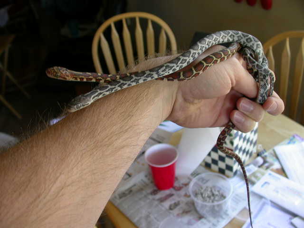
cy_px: 114
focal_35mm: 38
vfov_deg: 37.7
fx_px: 334
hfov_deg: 49.0
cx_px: 152
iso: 100
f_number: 2.6
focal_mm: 7.85
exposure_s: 1/38.1
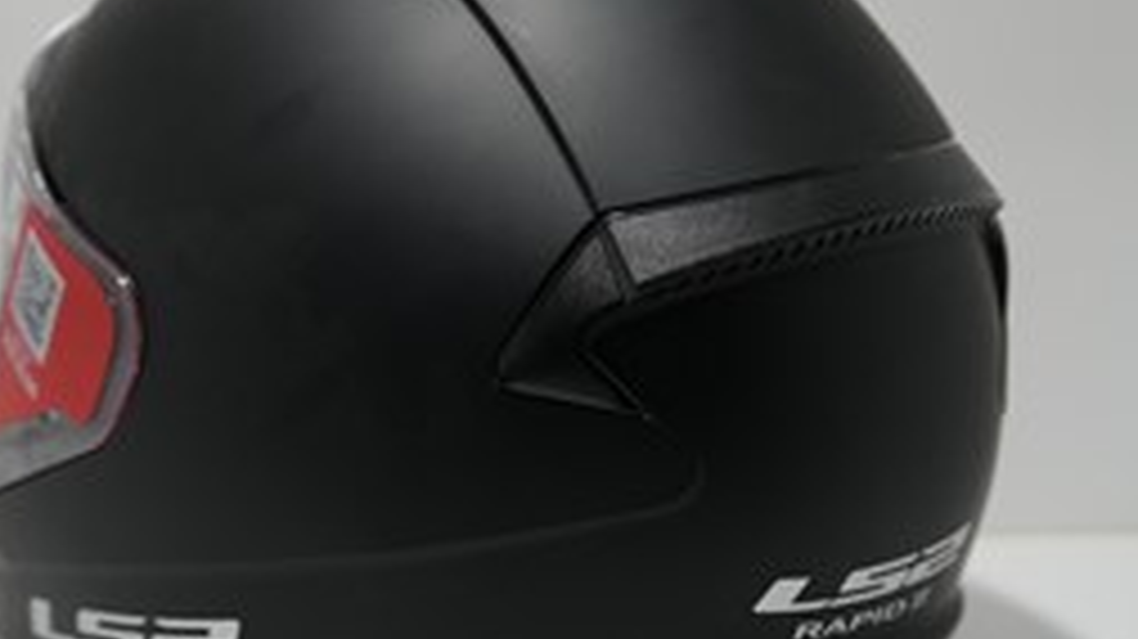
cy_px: 331
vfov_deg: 8.6
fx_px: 4252
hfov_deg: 15.2
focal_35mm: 141
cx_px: 427
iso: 2000
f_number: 2.8
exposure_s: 1/8000
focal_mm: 85
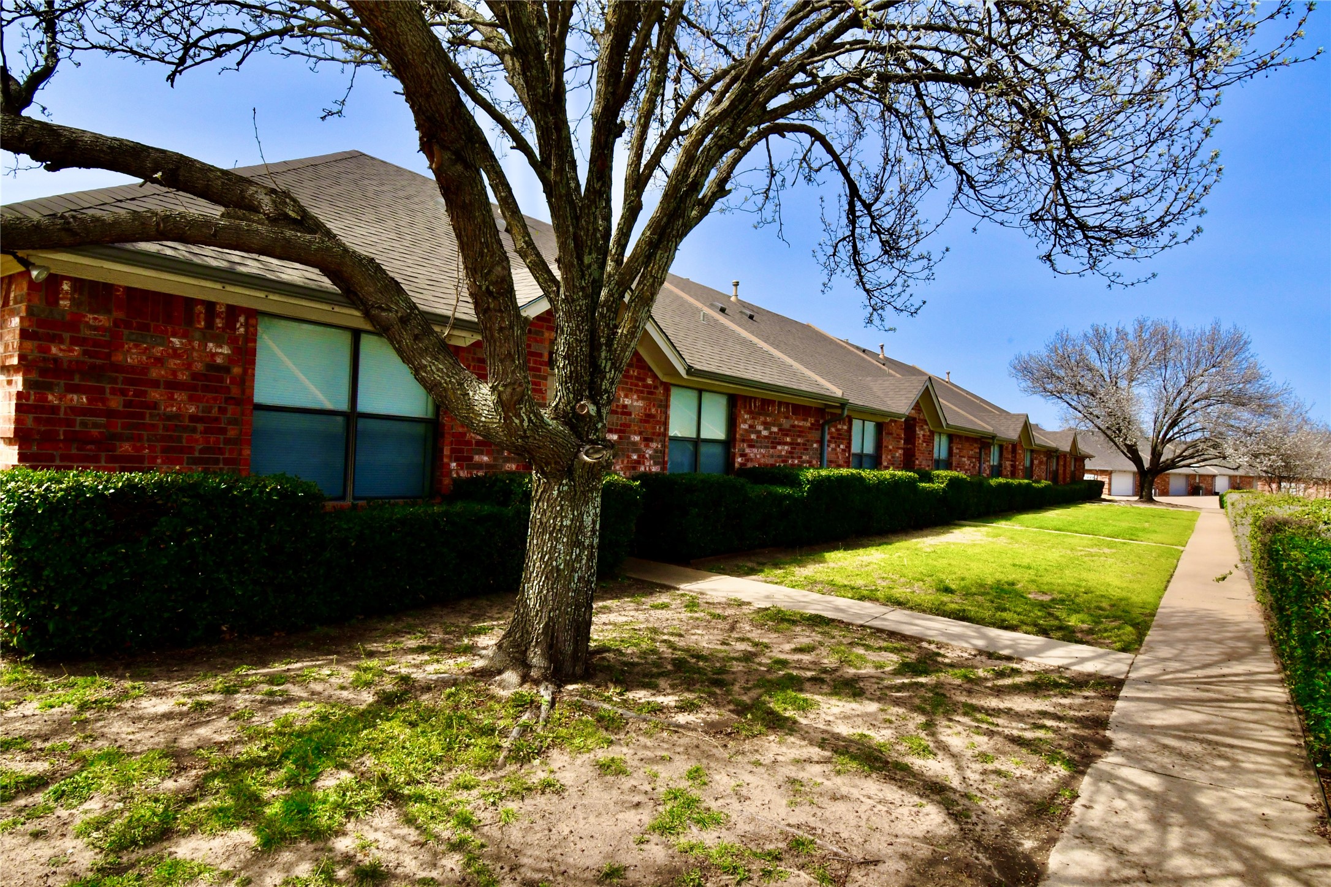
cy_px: 444
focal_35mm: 21
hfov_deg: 81.2
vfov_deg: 59.5
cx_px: 666
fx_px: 776
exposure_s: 1/250
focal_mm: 14
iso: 800
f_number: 20
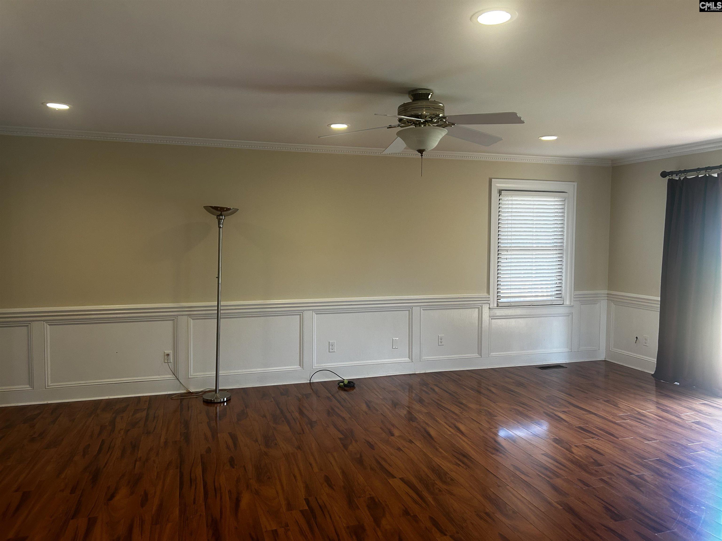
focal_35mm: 26
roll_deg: -1.0
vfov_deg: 53.1
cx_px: 361
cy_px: 270
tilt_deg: -2.5
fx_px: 542
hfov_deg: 67.3
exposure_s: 1/120
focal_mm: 5.7
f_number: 1.5
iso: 125
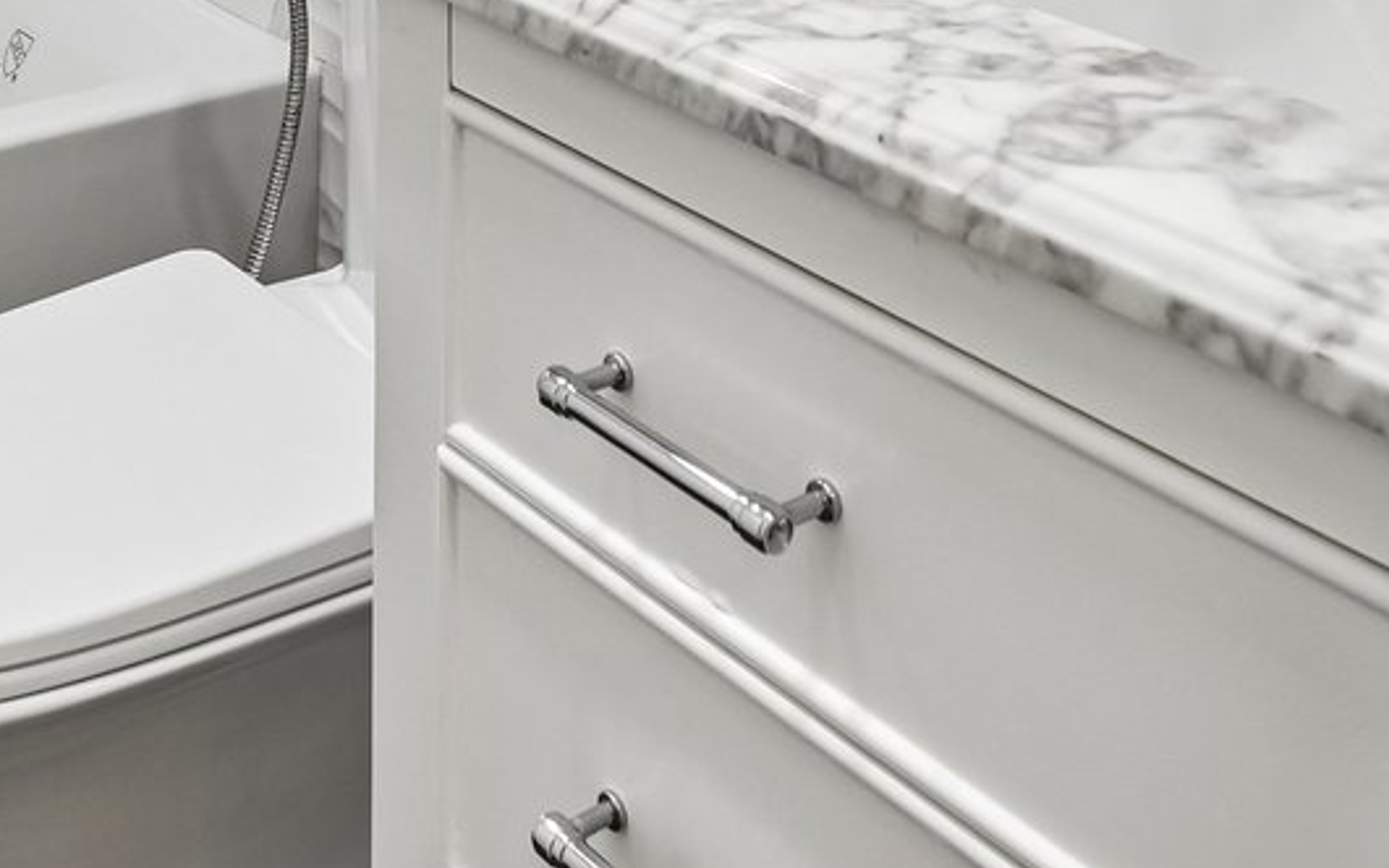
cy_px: -744
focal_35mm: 58
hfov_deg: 34.7
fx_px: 2201
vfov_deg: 17.5
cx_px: 468
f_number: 8
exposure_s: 1/60
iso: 640
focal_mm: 14.8
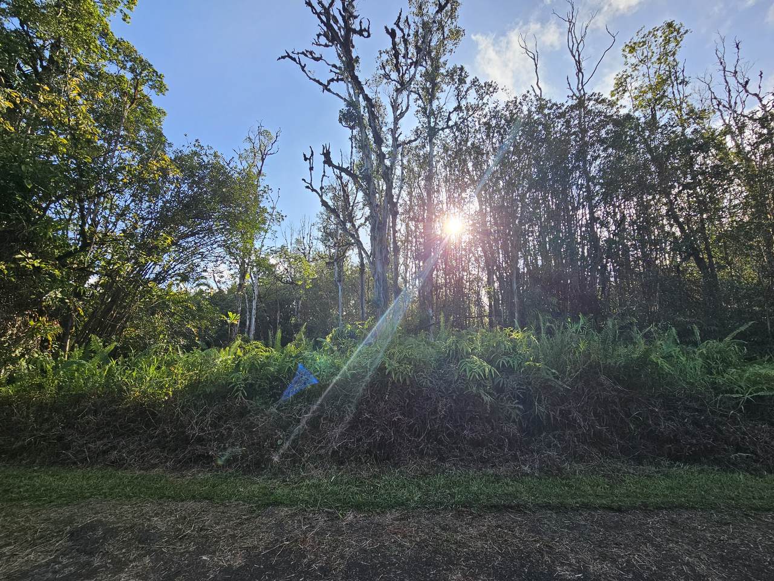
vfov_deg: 89.9
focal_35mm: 13
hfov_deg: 106.2
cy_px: 290
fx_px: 291
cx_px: 387
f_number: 2.2
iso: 50
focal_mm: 2.2
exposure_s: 1/756
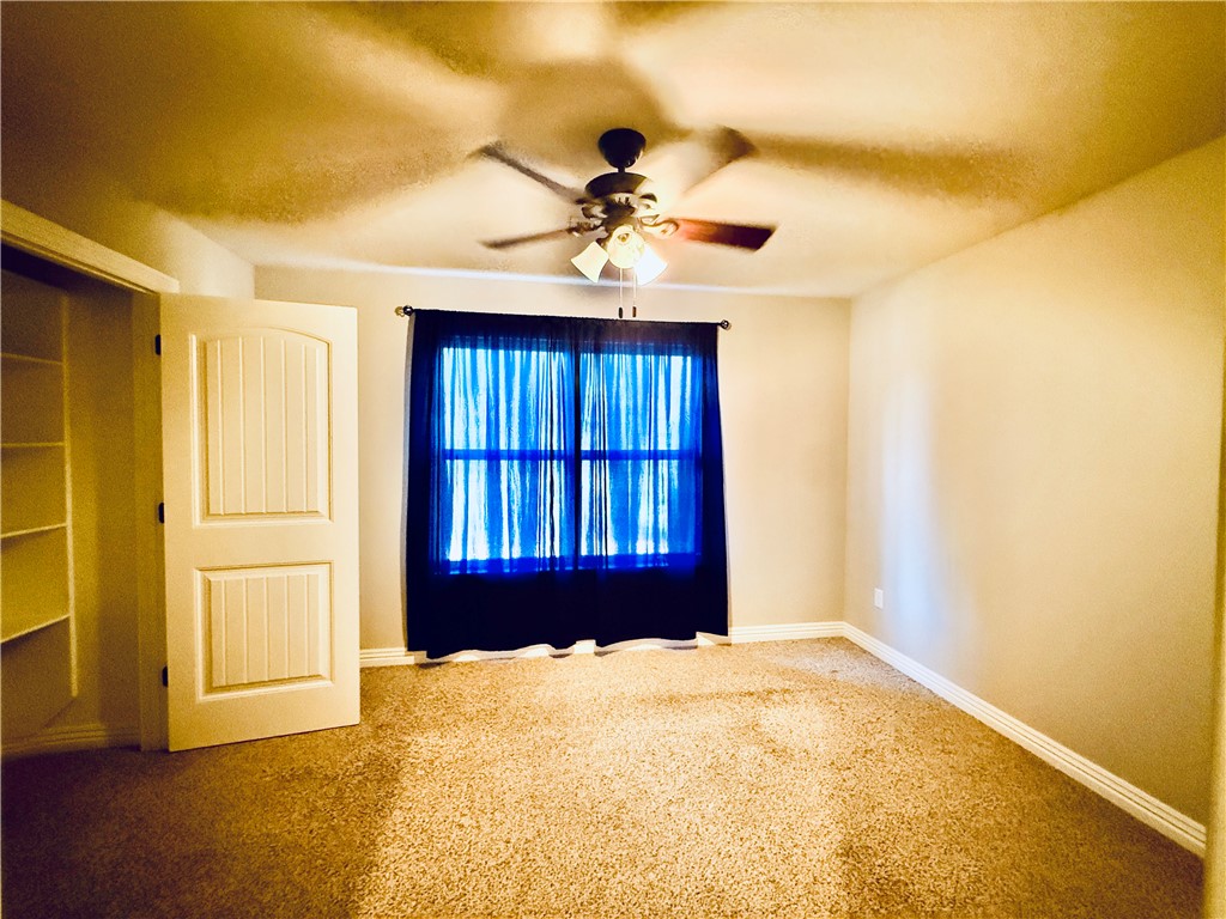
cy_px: 460
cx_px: 613
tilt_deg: -1.2
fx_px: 496
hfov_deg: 102.1
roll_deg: -1.2
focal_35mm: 14
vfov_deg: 85.7
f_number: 2.2
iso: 1250
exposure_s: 1/40
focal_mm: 2.22
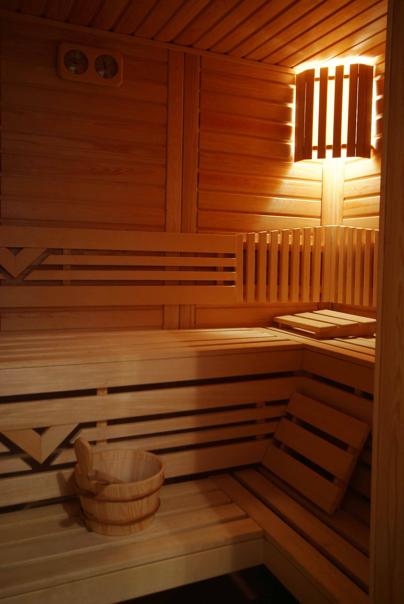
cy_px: 302
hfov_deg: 43.7
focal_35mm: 30
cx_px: 202
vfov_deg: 61.9
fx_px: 504
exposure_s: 1
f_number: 5.6
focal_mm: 20
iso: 200
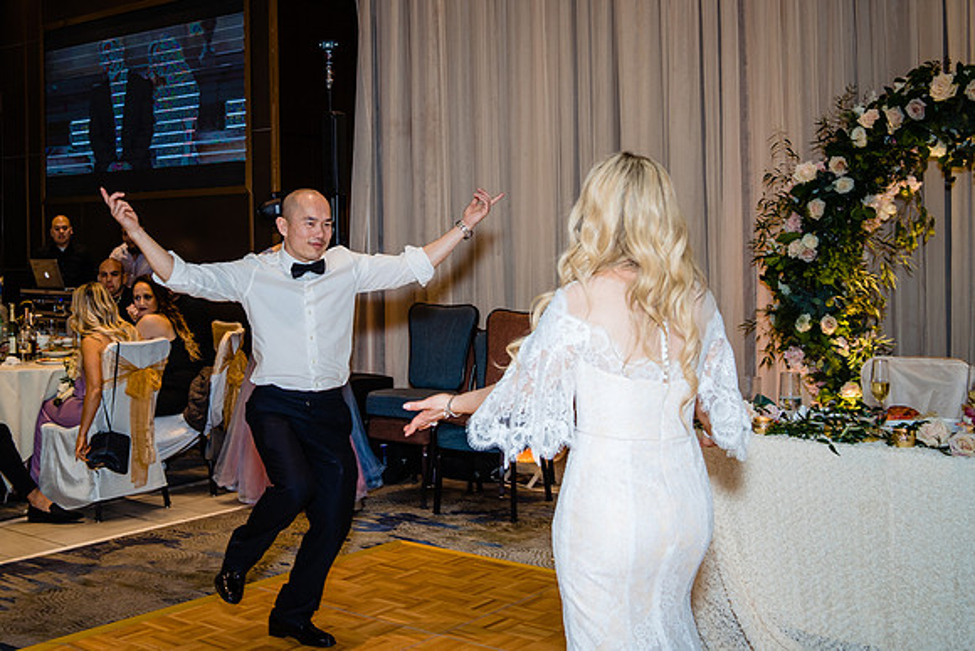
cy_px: 233
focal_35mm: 45
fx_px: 1217
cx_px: 349
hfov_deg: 43.2
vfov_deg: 29.8
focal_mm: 35
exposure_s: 1/250
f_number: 4.5
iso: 800
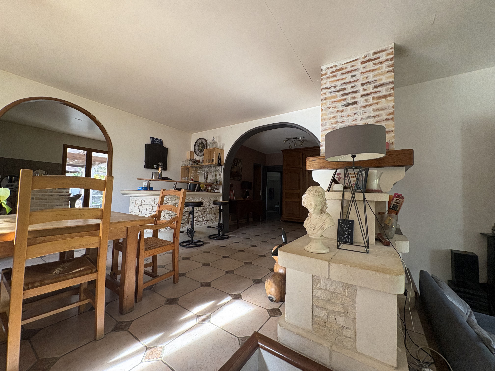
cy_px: 186
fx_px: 200
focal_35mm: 14
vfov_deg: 85.7
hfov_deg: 102.1
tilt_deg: +1.7
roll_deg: -0.7
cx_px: 248
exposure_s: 1/64
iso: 200
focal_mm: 2.22
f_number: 2.2
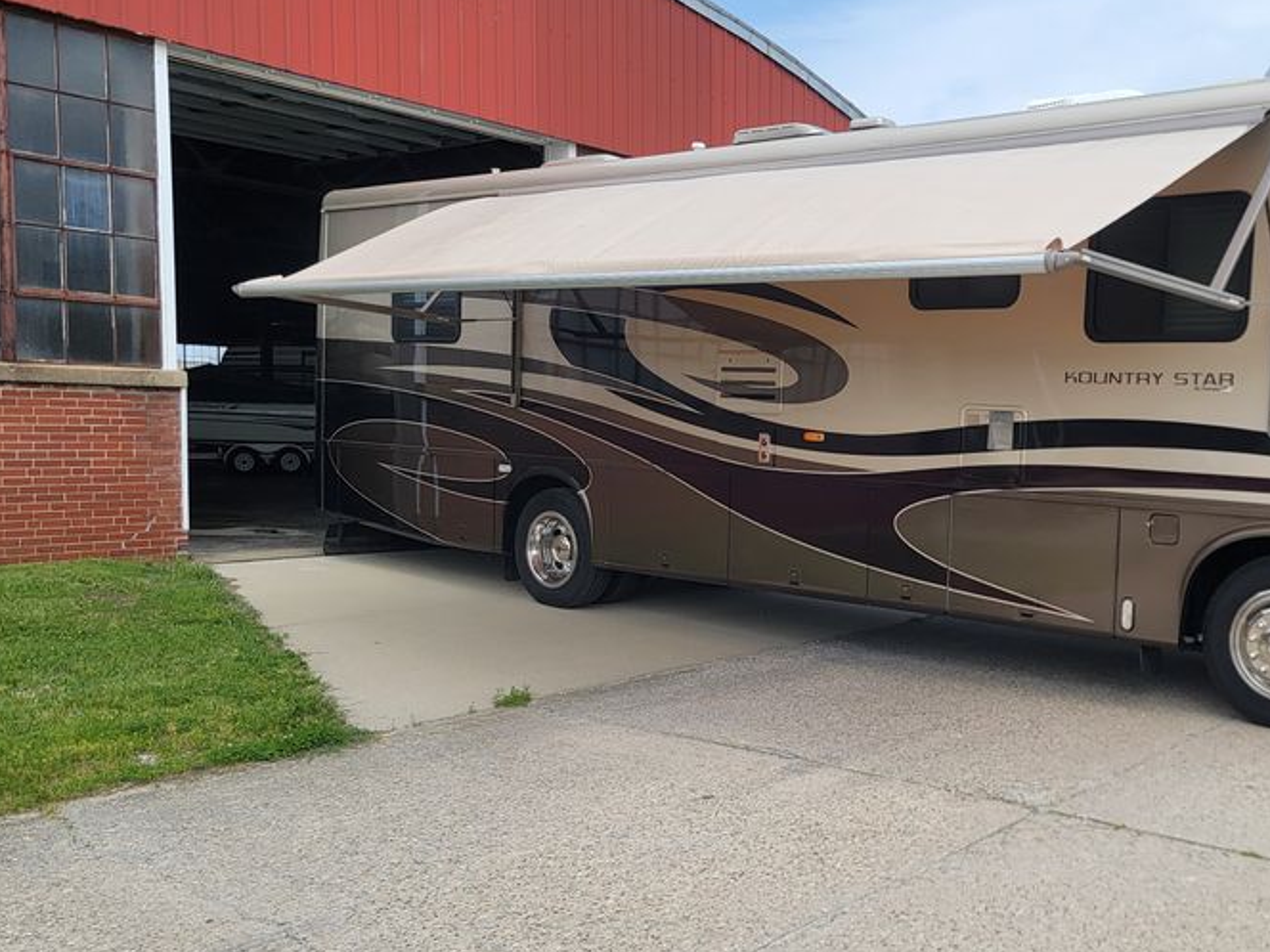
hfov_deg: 49.3
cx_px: 849
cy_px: 503
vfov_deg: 38.7
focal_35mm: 37
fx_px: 1357
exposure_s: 1/701
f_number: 1.8
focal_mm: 6.7
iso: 16
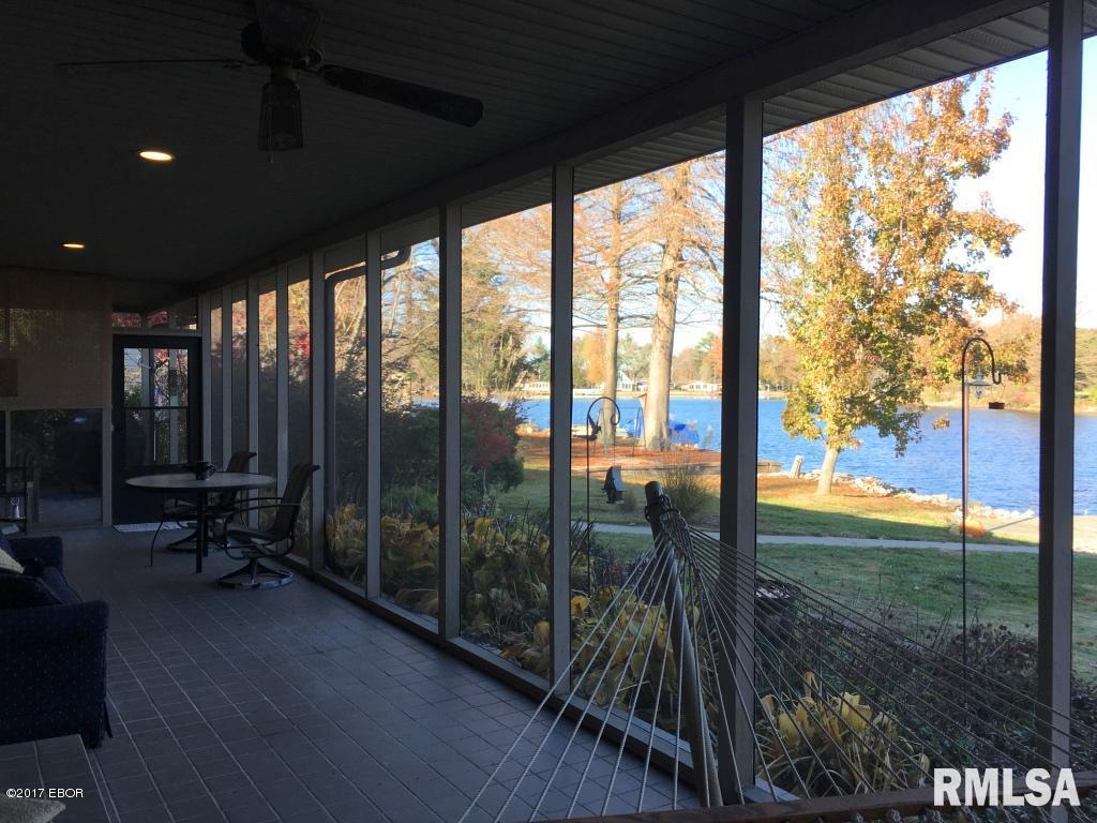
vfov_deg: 48.2
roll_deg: -0.7
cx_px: 548
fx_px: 919
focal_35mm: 29
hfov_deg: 61.7
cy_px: 412
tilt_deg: -0.3
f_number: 2.2
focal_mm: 4.15
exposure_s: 1/172
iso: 25
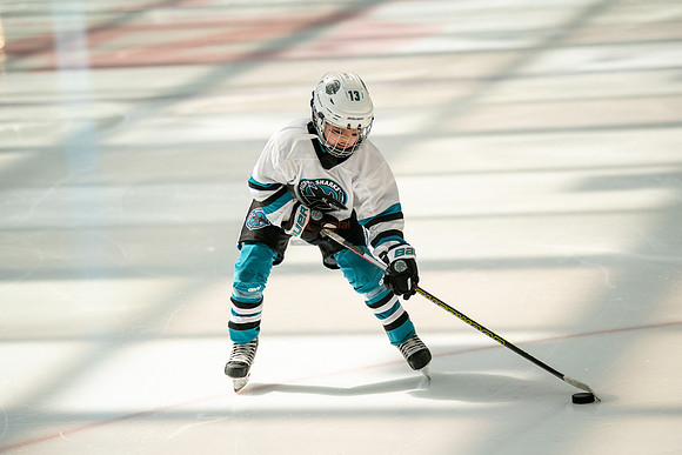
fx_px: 3524
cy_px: 228
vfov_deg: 7.4
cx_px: 341
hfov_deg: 11.1
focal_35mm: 186
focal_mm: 186
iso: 1600
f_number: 2.8
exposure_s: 1/6400
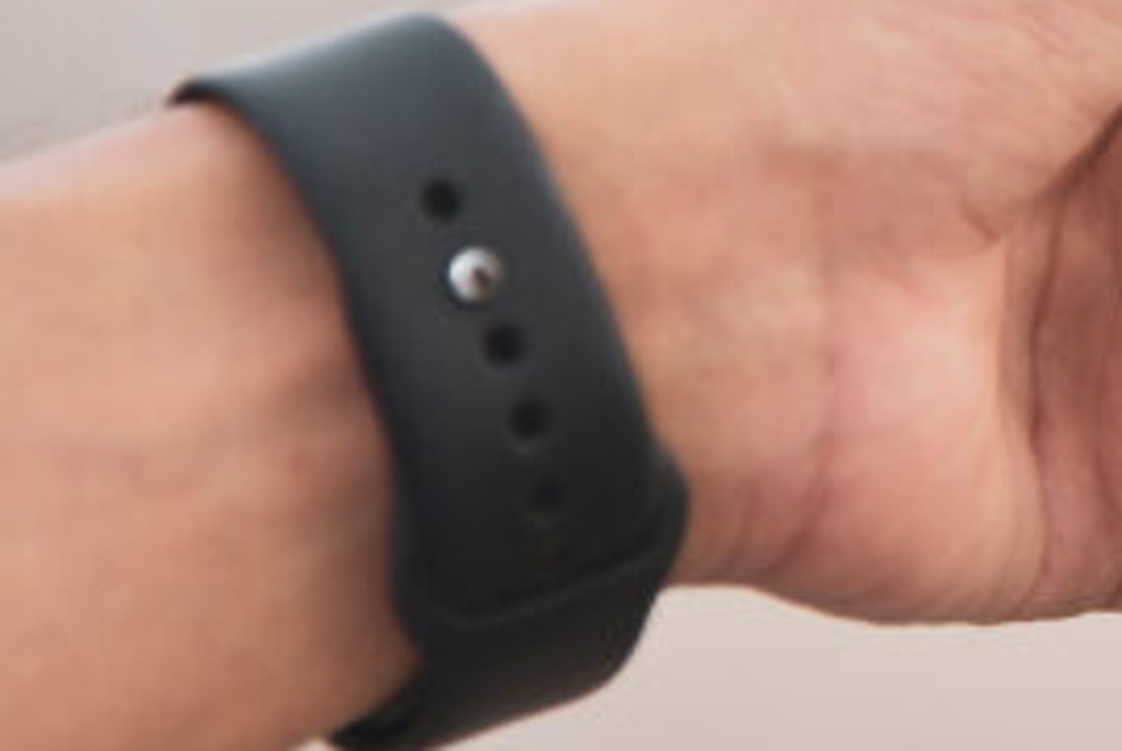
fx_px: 14227
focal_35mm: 456
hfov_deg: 4.5
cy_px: 146
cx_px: 1635
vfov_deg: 3.0
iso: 100
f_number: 4
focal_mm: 120
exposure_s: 1/180
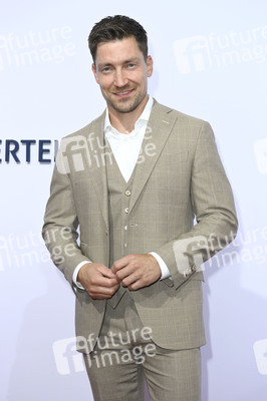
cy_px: 200
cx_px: 134
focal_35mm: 70
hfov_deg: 19.4
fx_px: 780
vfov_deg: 28.9
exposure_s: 1/250
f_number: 6.3
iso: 400
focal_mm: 70
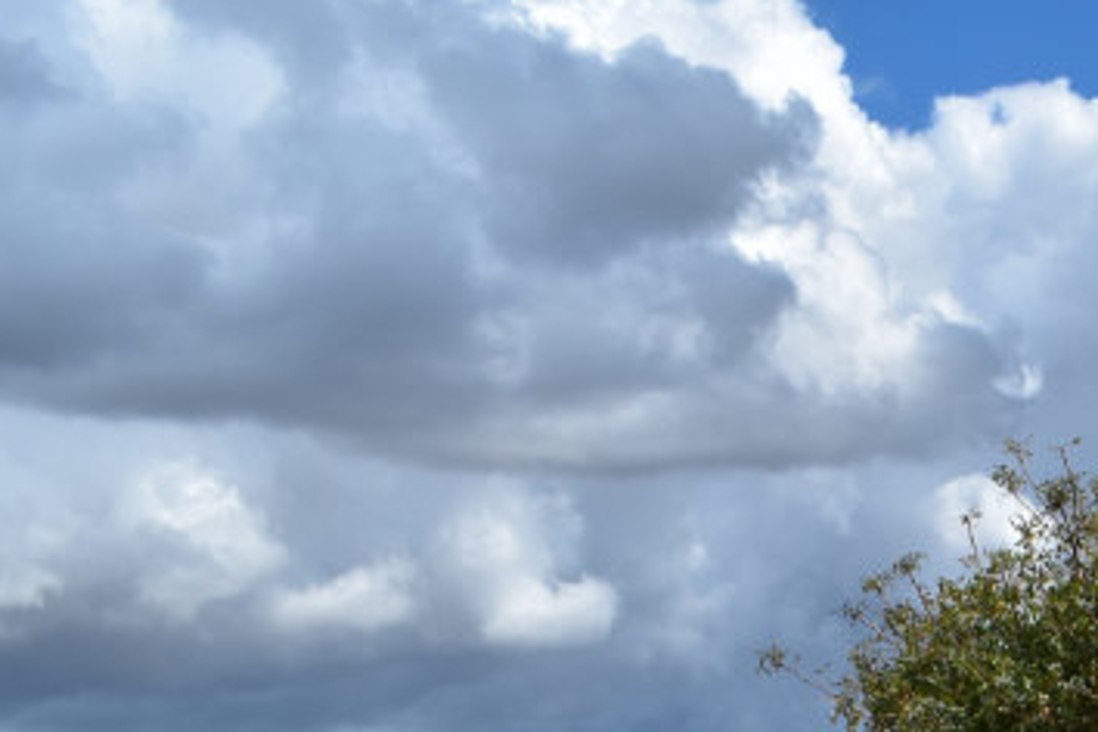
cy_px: 1047
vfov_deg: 16.2
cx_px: 1380
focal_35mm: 78
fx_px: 2379
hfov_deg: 23.4
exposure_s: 1/500
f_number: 11
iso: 280
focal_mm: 18
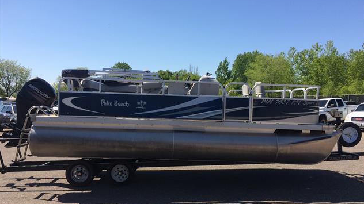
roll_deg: +1.2
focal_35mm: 32
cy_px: 120
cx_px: 183
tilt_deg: -3.6
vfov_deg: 36.5
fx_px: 309
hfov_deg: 61.0
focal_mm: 4.15
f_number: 2.2
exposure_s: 1/1709
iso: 32
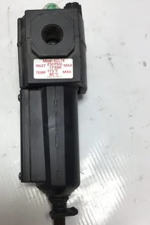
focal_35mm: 41
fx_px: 256
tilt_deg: -72.2
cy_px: 121
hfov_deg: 32.5
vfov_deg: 47.4
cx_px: 58
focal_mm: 3.3
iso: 25
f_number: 2.4
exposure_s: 1/120
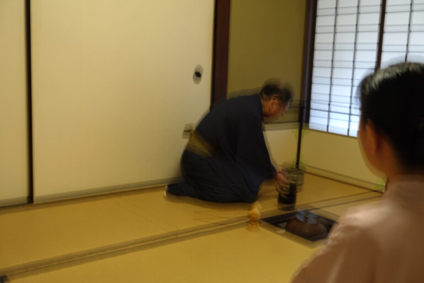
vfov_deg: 31.2
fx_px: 506
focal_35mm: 43
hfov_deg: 45.4
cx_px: 212
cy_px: 142
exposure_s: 1/3
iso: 100
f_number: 2.8
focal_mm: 15.74
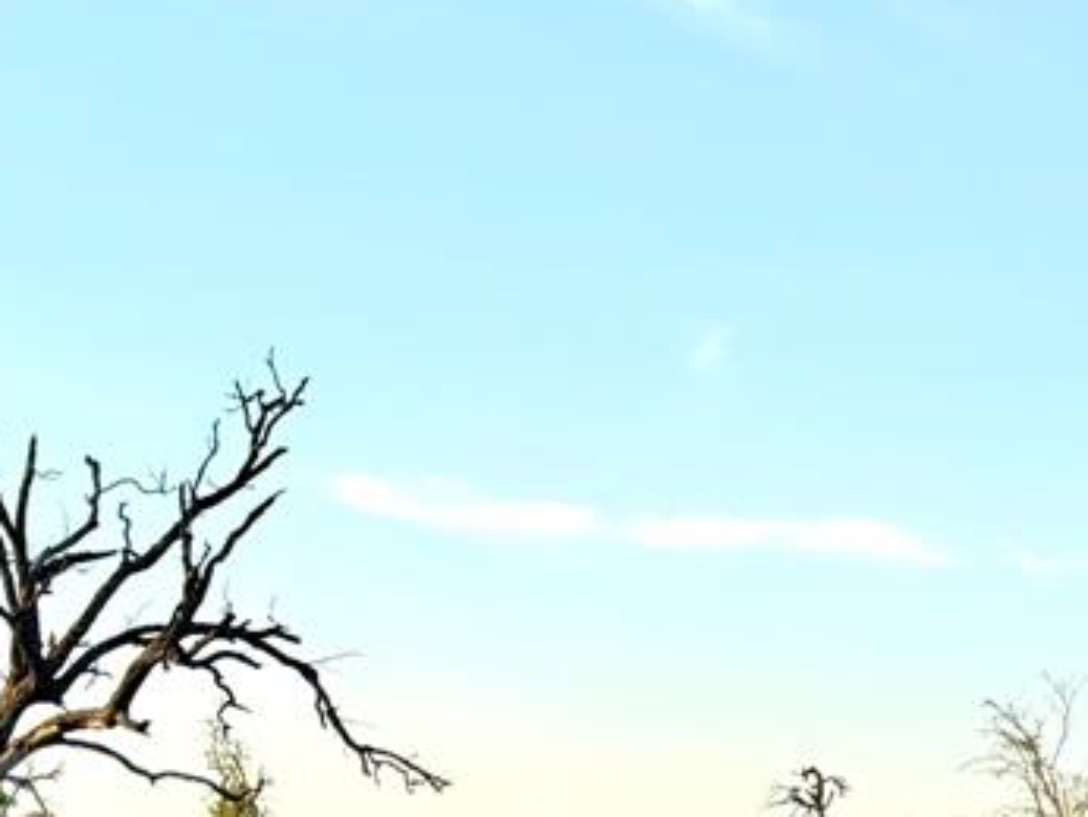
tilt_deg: -0.1
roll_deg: -0.7
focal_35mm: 142
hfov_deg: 13.3
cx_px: 1475
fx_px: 4466
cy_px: 1122
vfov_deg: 10.2
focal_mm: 6.76
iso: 64
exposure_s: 1/1133
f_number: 1.78
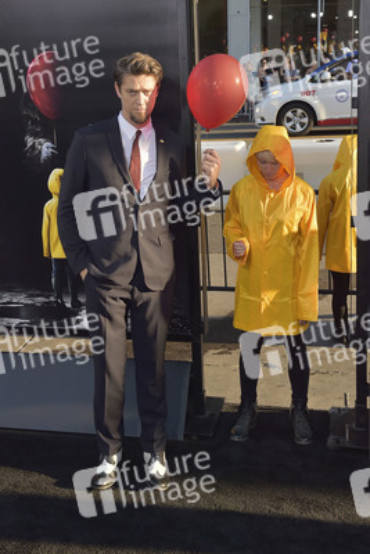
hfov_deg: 33.4
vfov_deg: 48.4
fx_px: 616
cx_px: 185
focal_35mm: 40
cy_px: 277
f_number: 6.3
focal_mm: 40
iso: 500
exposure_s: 1/320
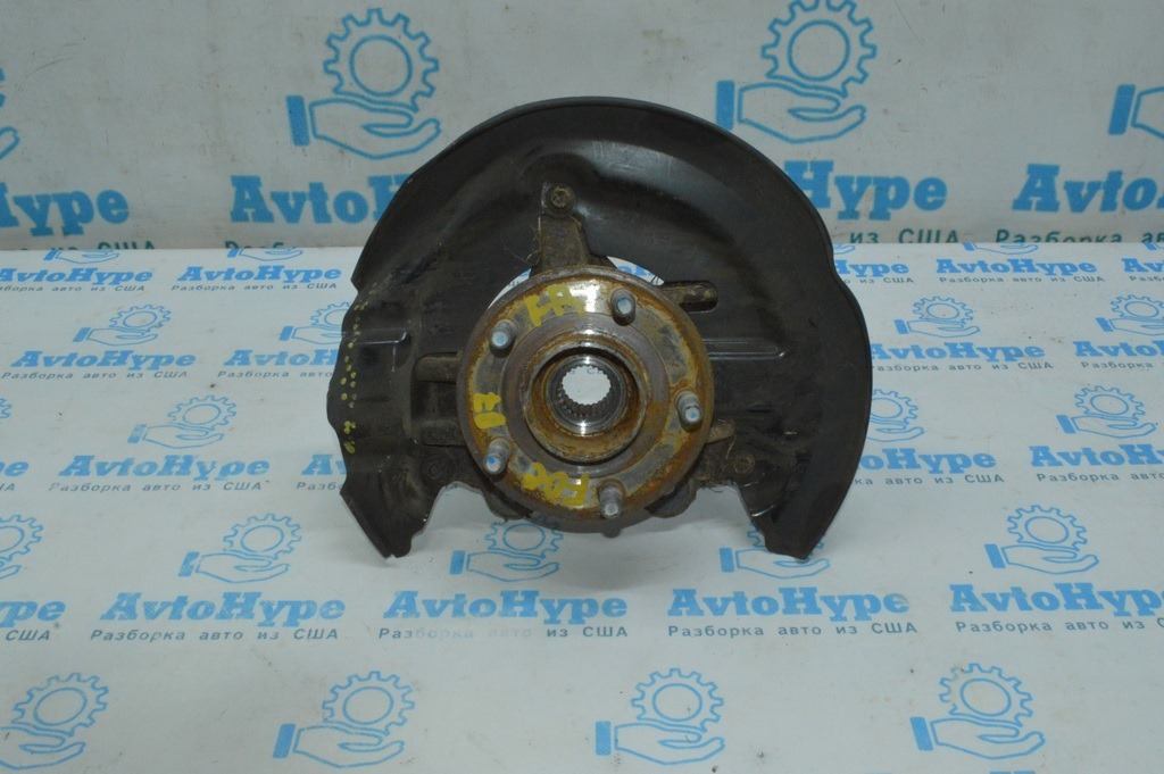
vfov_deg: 36.8
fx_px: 1163
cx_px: 582
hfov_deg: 53.2
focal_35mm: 36
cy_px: 387
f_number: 25
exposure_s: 1/30
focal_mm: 24
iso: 3200
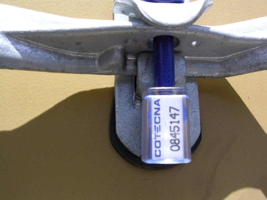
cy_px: 100
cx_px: 134
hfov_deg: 42.1
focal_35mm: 45
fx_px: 347
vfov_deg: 32.2
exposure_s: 1/215
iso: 70
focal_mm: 6.7
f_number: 5.8
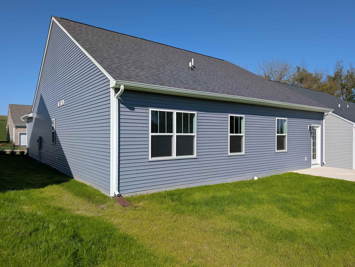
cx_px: 178
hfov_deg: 71.5
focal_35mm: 24
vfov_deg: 56.9
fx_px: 246
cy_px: 134
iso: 21
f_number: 1.68
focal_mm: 6.9
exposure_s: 1/2404
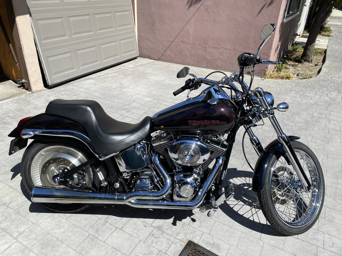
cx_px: 171
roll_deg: -1.9
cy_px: 128
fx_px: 257
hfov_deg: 67.3
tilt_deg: -29.6
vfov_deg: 53.1
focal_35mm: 26
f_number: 1.8
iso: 32
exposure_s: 1/2410
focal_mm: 4.25
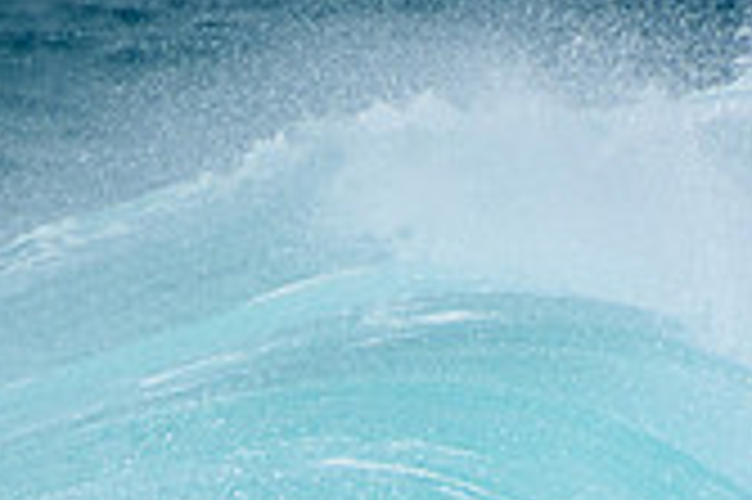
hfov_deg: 1.0
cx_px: 113
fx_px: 43572
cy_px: 750
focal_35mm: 2088
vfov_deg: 0.7
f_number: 5.6
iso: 360
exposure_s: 1/2000
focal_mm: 400
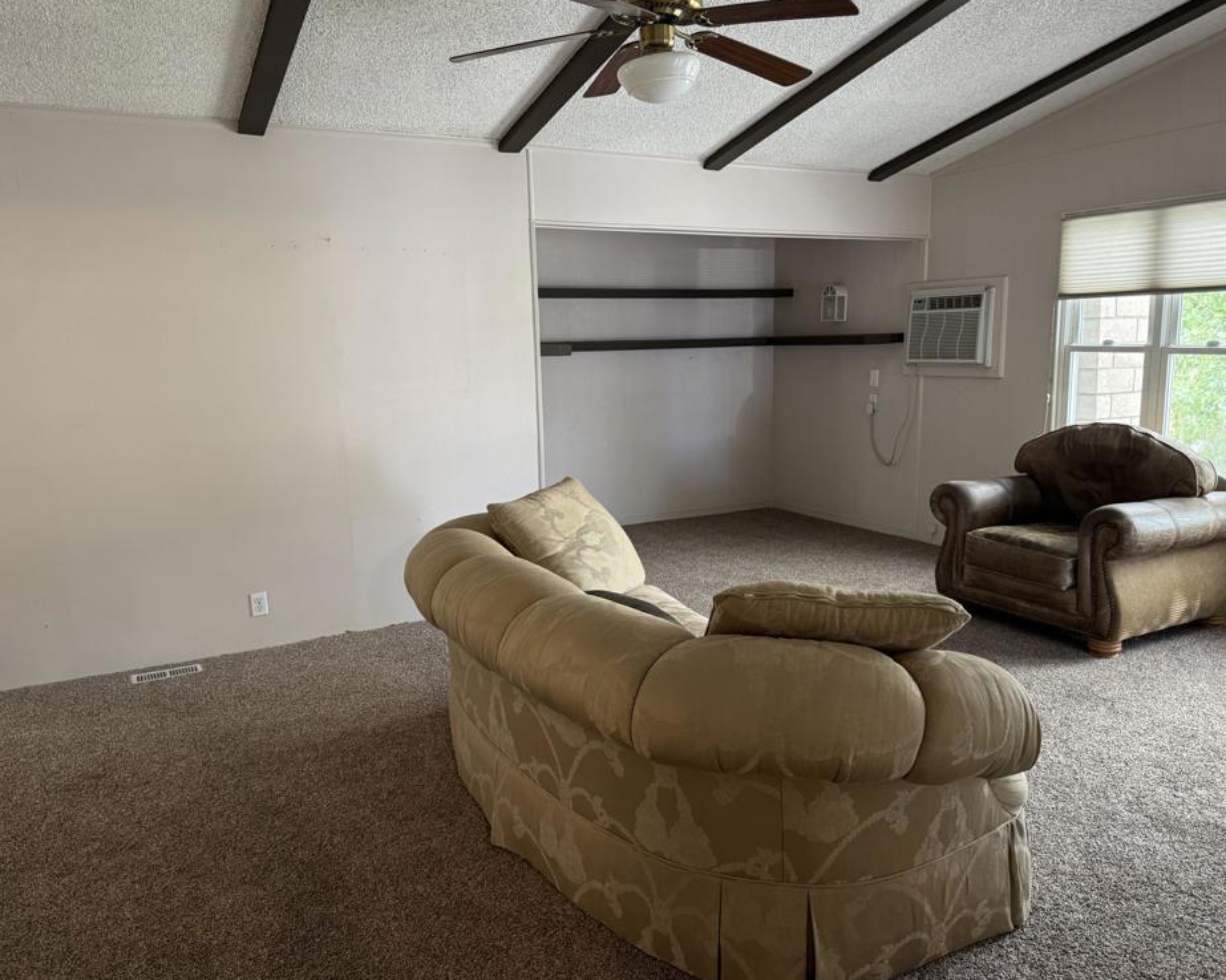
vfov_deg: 54.9
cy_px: 481
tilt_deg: -8.8
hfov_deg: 66.0
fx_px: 943
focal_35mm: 26
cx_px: 636
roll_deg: +1.0
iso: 320
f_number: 1.78
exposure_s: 1/60
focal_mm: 6.76
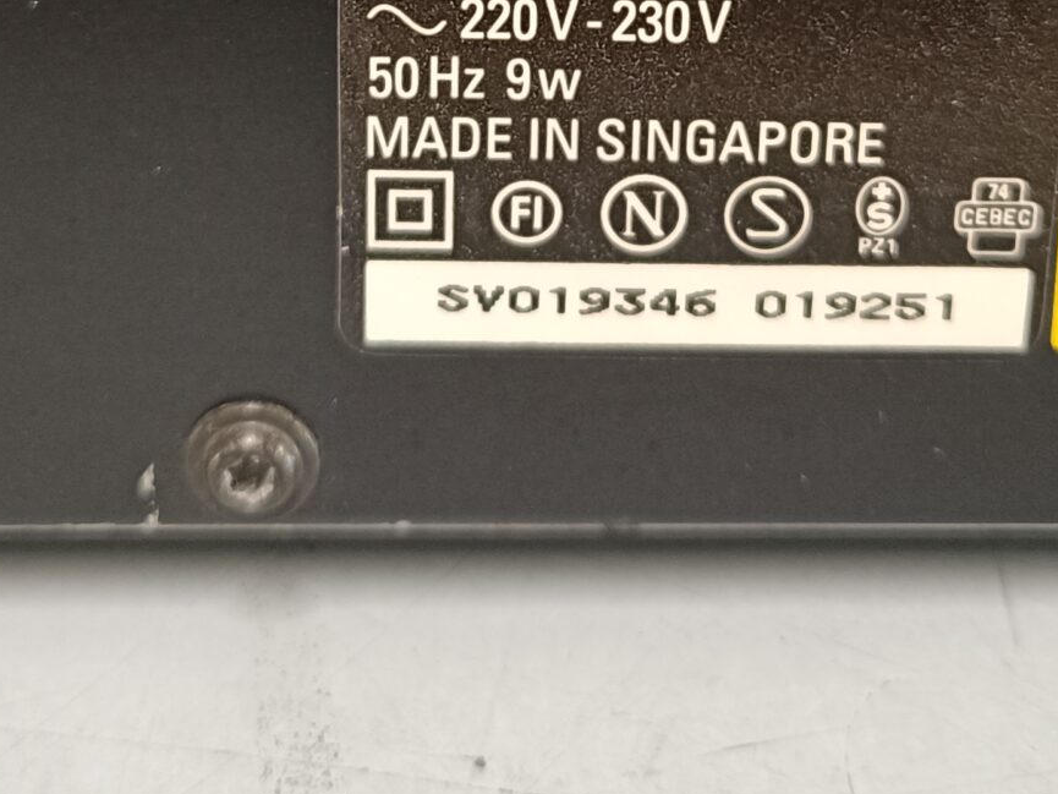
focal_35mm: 71
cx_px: 531
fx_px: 2170
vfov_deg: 19.2
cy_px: -236
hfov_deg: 27.4
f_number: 1.88
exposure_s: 1/25
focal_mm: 5.59
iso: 814
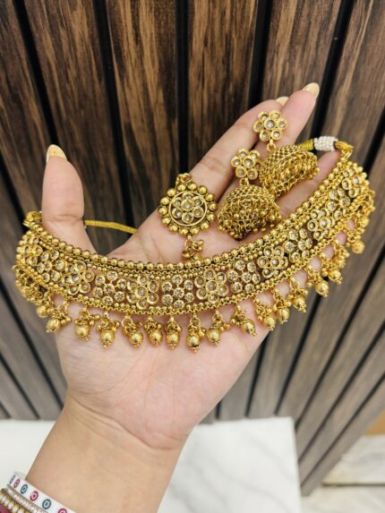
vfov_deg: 67.3
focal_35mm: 26
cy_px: 256
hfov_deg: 53.1
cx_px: 192
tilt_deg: -51.7
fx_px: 385
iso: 160
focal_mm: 5.96
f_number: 1.6
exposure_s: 1/50
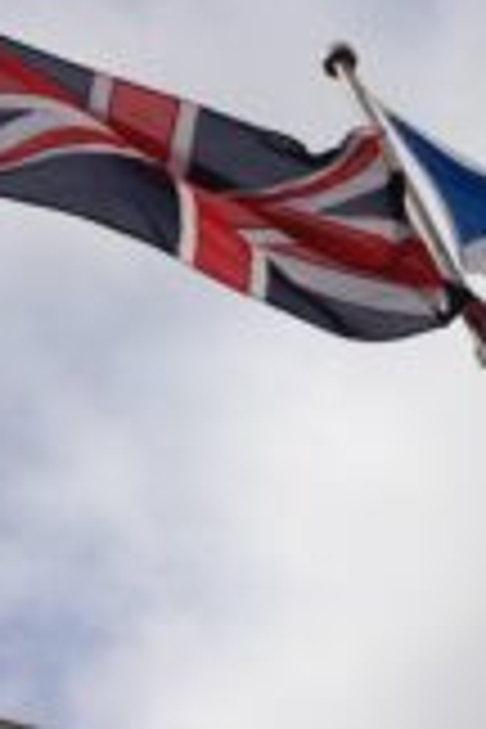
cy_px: 328
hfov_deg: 14.9
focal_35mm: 90
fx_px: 1822
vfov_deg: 22.6
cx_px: 490
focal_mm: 4.28
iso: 50
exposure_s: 1/2045
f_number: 2.4
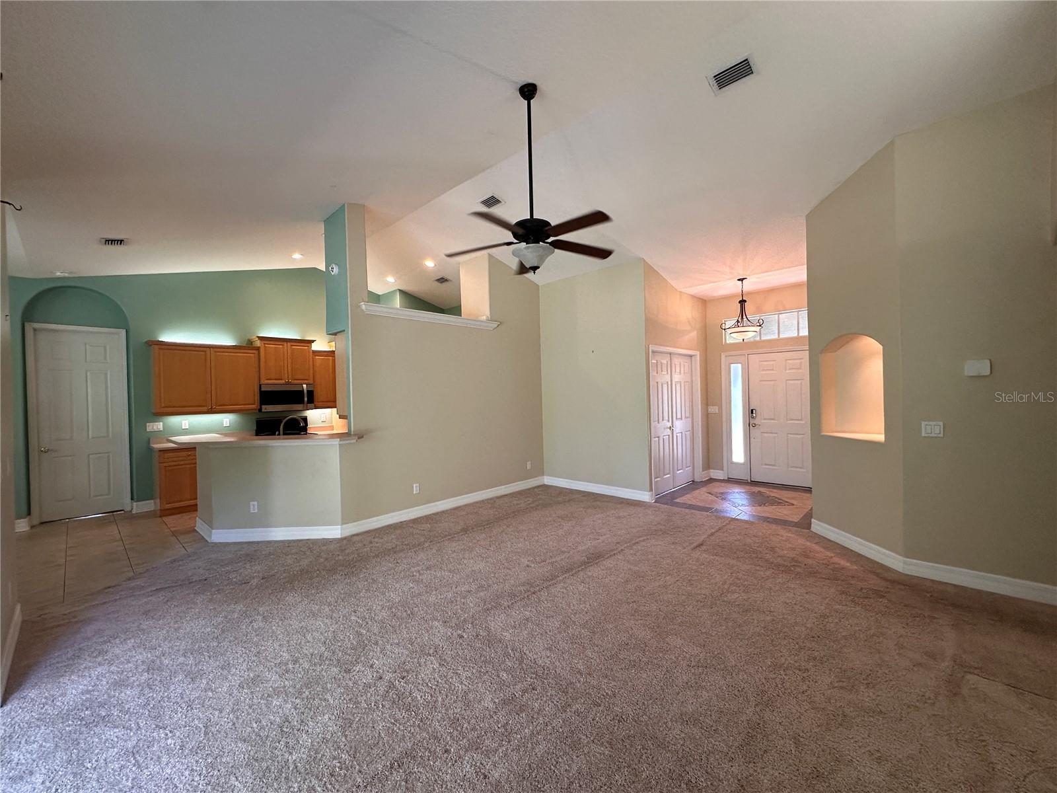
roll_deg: +1.1
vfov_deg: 85.7
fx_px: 427
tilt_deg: -0.4
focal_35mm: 14
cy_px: 396
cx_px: 528
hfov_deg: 102.1
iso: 250
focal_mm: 2.22
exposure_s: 1/120
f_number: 2.2
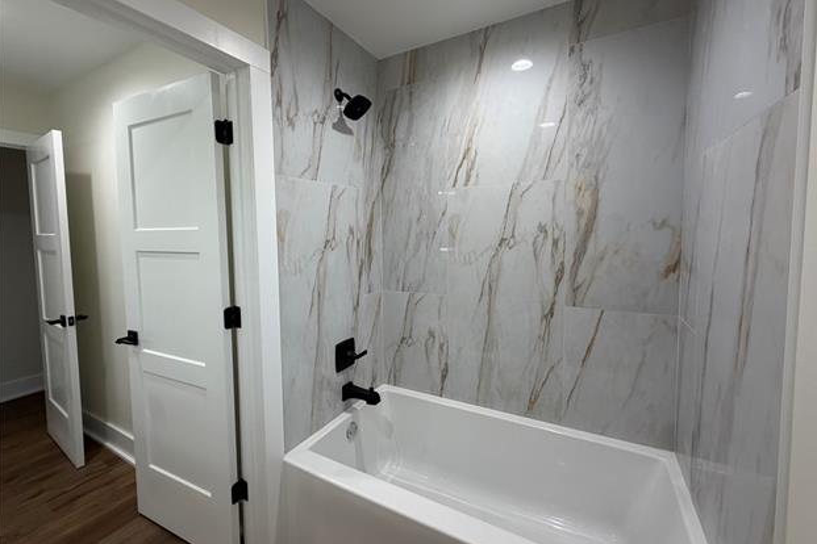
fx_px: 340
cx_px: 417
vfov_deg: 77.2
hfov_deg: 100.4
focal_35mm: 15
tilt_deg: -2.7
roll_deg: +0.9
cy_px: 252
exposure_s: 1/120
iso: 200
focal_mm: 2.22
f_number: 2.2
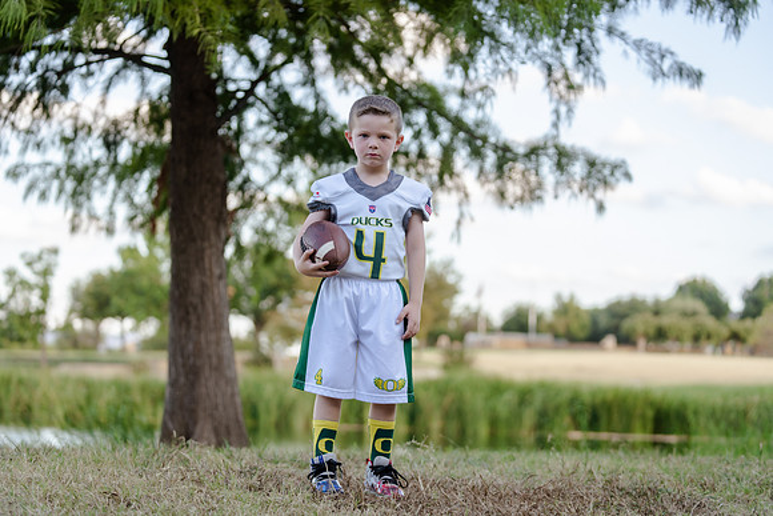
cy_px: 258
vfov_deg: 17.3
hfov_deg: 25.7
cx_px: 386
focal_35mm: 79
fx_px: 1697
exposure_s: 1/320
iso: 160
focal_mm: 79
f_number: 2.8
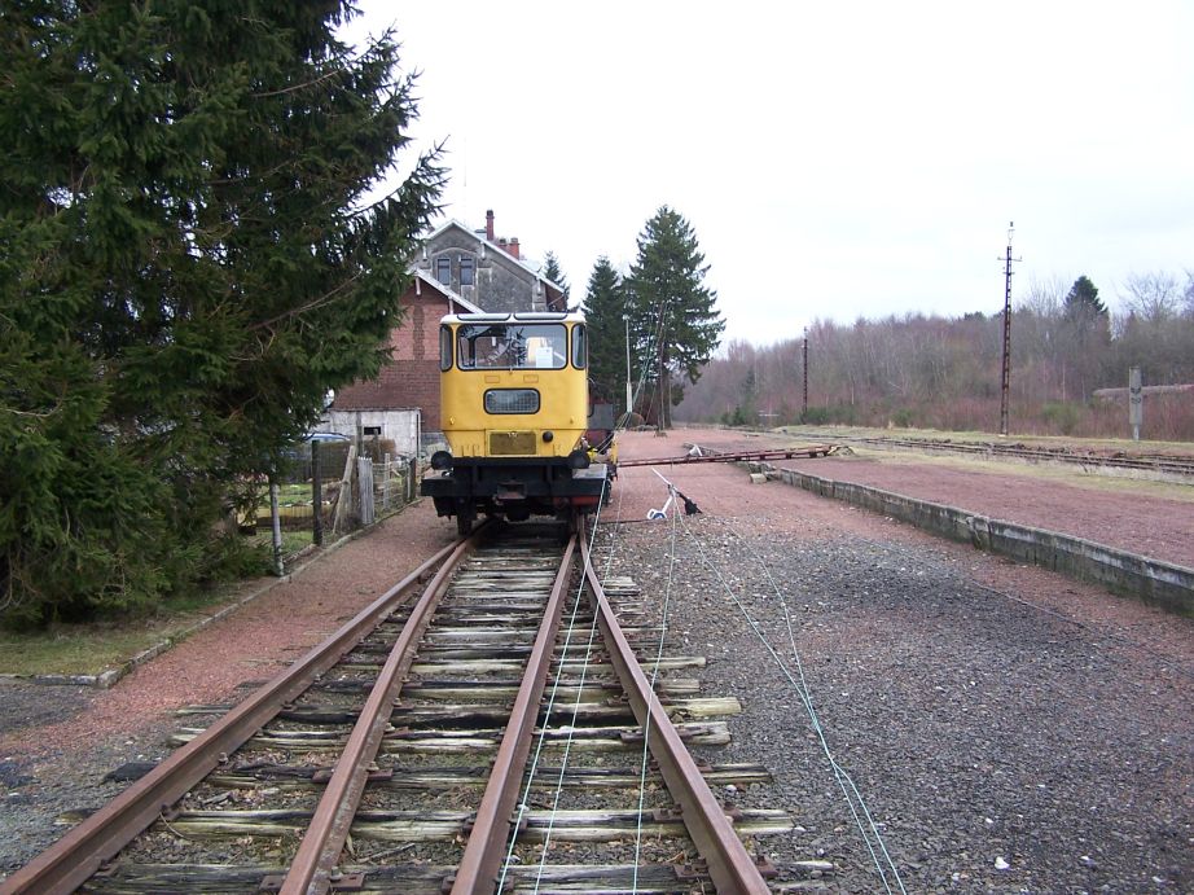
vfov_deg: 37.7
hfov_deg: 49.0
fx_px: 1310
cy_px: 448
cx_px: 597
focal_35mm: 38
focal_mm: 6.3
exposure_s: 1/45
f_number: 2.8
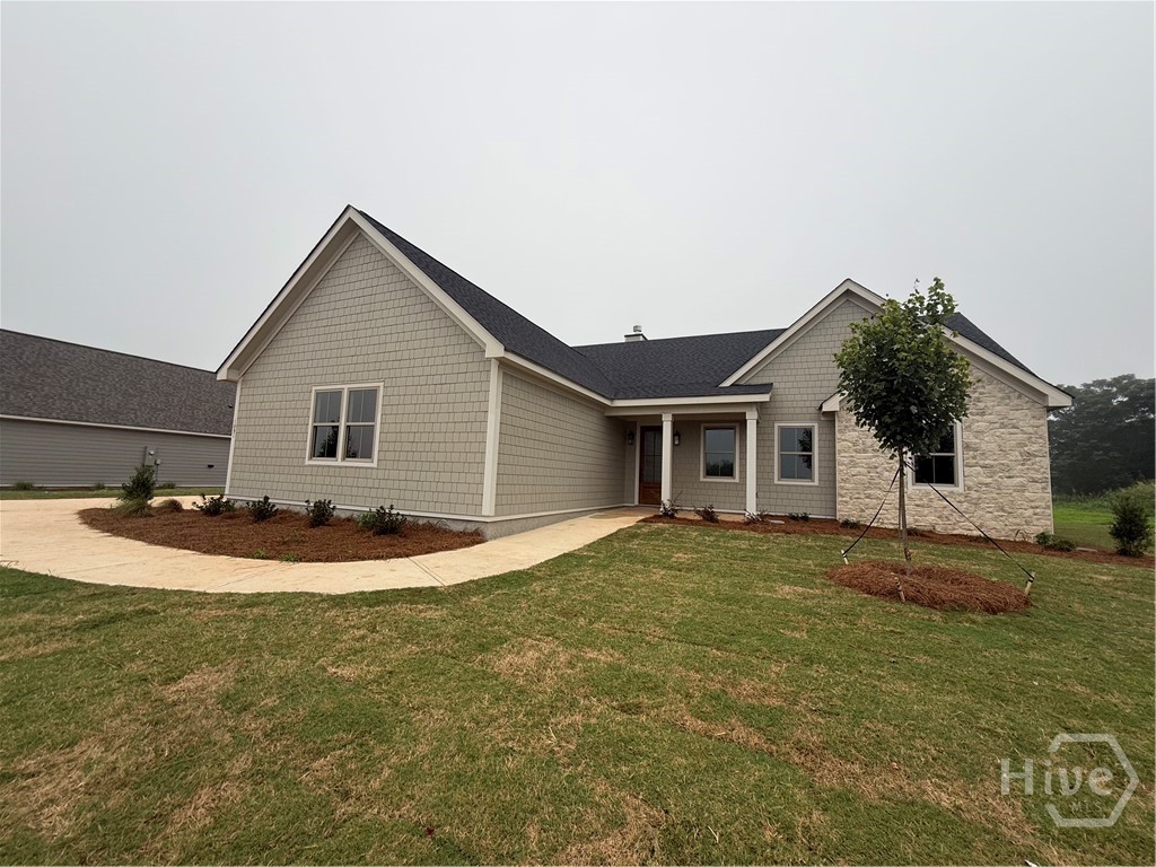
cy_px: 434
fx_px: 468
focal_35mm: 14
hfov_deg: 102.1
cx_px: 578
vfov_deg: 85.7
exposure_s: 1/203
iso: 50
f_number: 2.2
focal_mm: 2.22
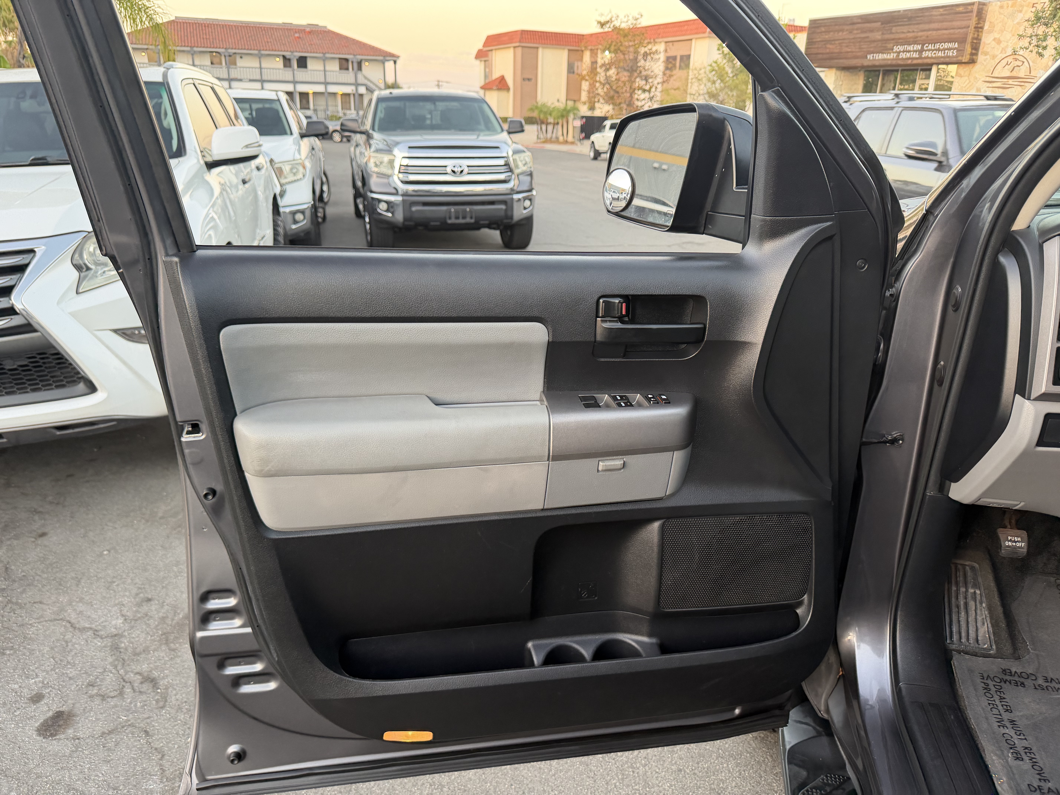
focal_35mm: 24
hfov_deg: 71.6
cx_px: 530
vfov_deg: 56.8
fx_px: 735
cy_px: 398
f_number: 1.78
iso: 200
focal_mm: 6.76
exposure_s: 1/75
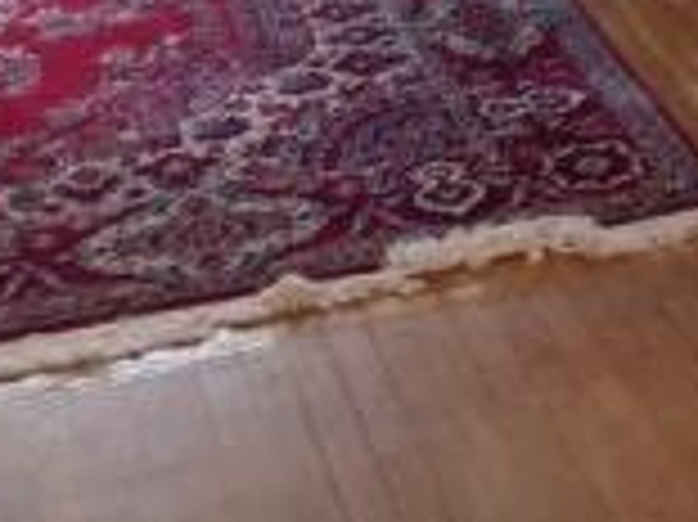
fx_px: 1894
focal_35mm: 94
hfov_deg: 19.7
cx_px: 817
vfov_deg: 14.0
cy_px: -407
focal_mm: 4.5
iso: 320
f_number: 2.8
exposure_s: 1/60
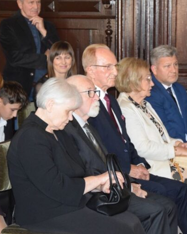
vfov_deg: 12.1
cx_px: 126
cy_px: 117
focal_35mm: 160
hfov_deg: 9.7
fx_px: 1106
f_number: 5.3
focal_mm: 75
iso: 3200
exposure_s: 1/60
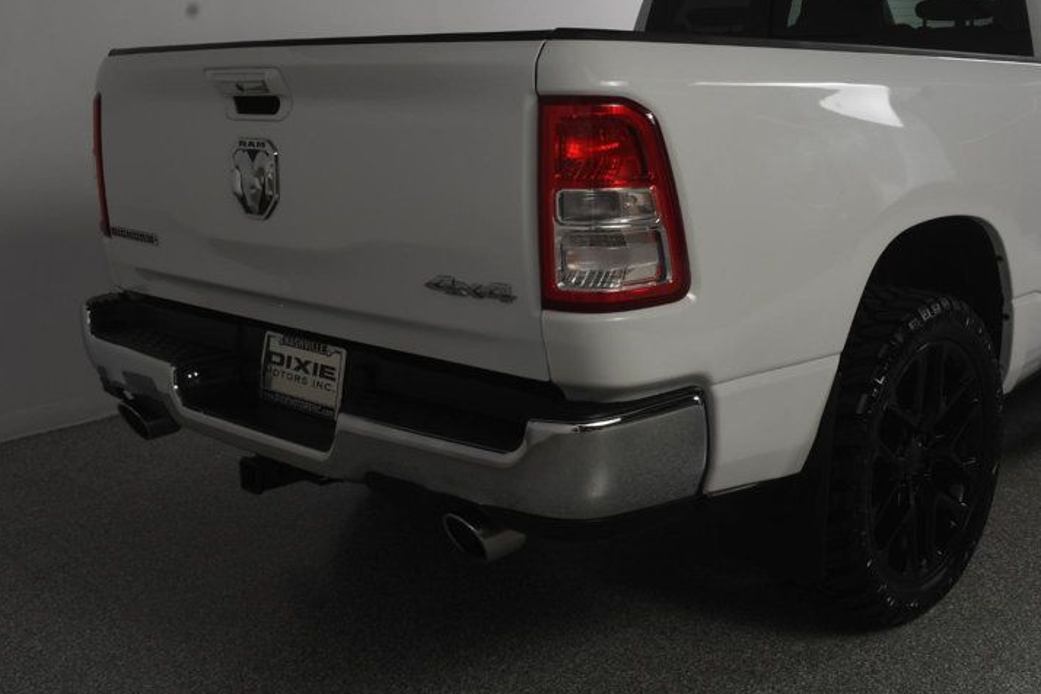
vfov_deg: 31.0
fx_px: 1243
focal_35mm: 43
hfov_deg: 44.7
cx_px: 703
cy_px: 233
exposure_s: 1/160
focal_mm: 20
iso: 100
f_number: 13
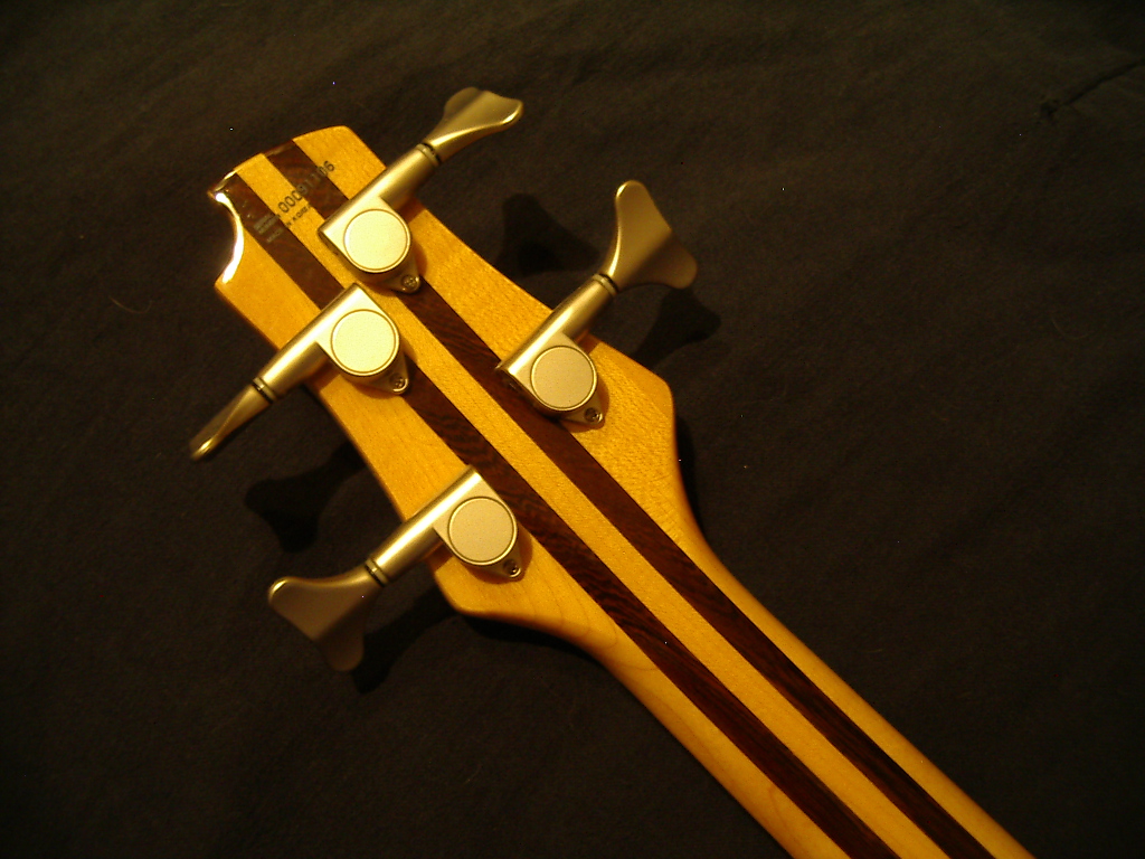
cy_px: 430
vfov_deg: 37.7
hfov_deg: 49.0
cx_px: 572
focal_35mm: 38
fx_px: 1257
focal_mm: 5.8
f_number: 2.6
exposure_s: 1/4
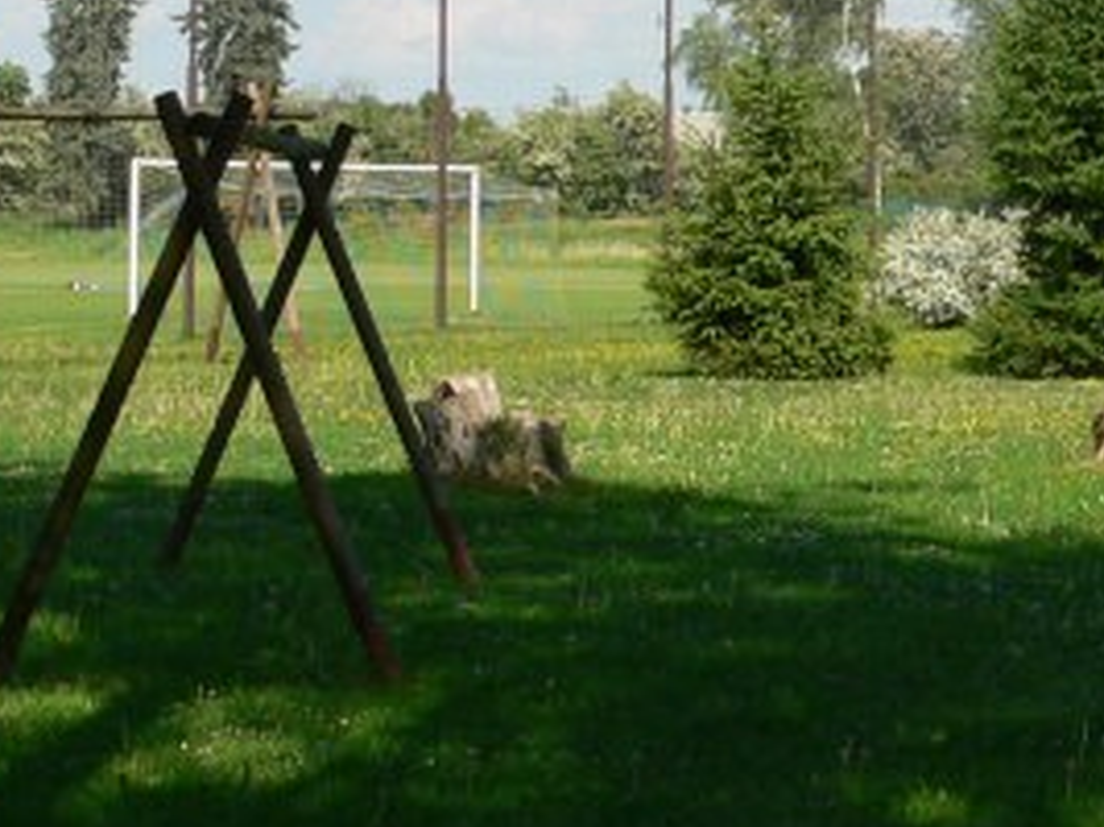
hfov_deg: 16.1
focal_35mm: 120
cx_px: 1063
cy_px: -70
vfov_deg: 12.1
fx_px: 3825
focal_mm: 6.6
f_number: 4
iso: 80
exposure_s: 1/500
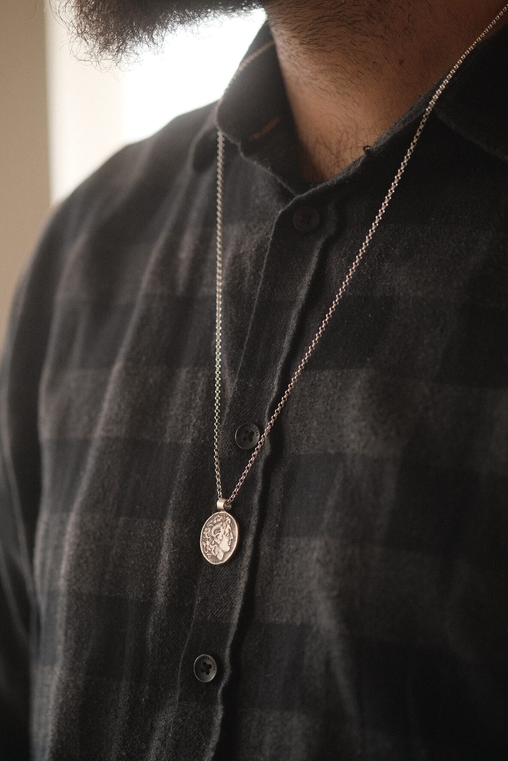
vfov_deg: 22.6
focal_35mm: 90
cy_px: 380
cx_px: 254
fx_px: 1905
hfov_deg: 15.2
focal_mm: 60
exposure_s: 1/125
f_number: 2.4
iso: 800
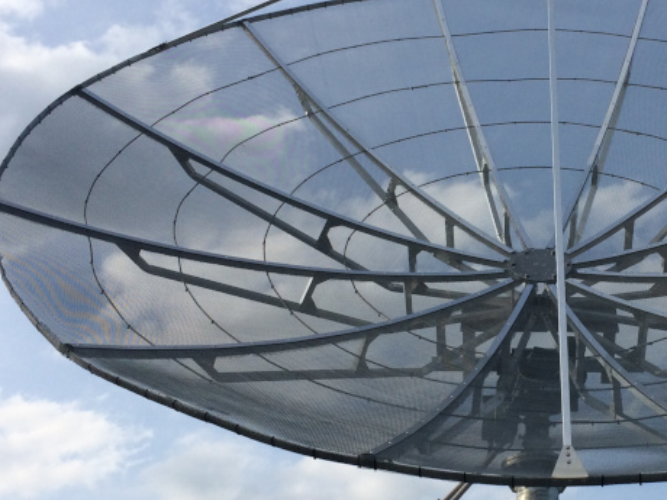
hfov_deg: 30.0
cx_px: 531
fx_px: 1214
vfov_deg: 23.3
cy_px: 277
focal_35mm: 63
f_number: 2.2
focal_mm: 4.15
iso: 32
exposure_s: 1/1953
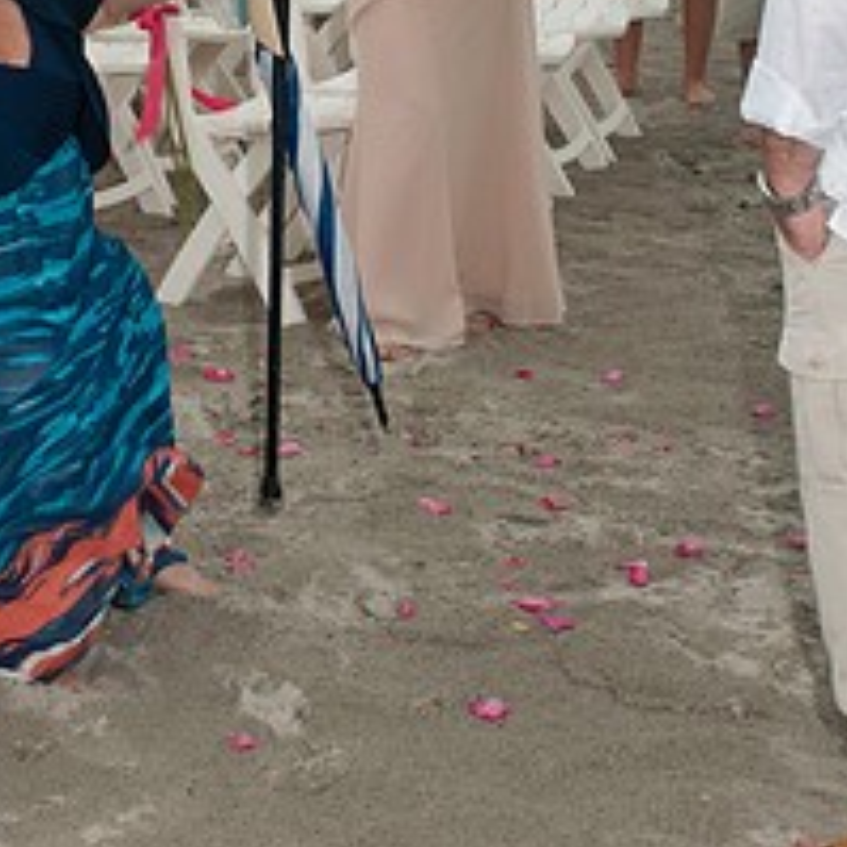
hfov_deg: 18.8
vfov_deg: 18.4
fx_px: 2547
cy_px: -17
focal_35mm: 92
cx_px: 236
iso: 400
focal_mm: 32
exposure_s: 1/100
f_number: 5.6
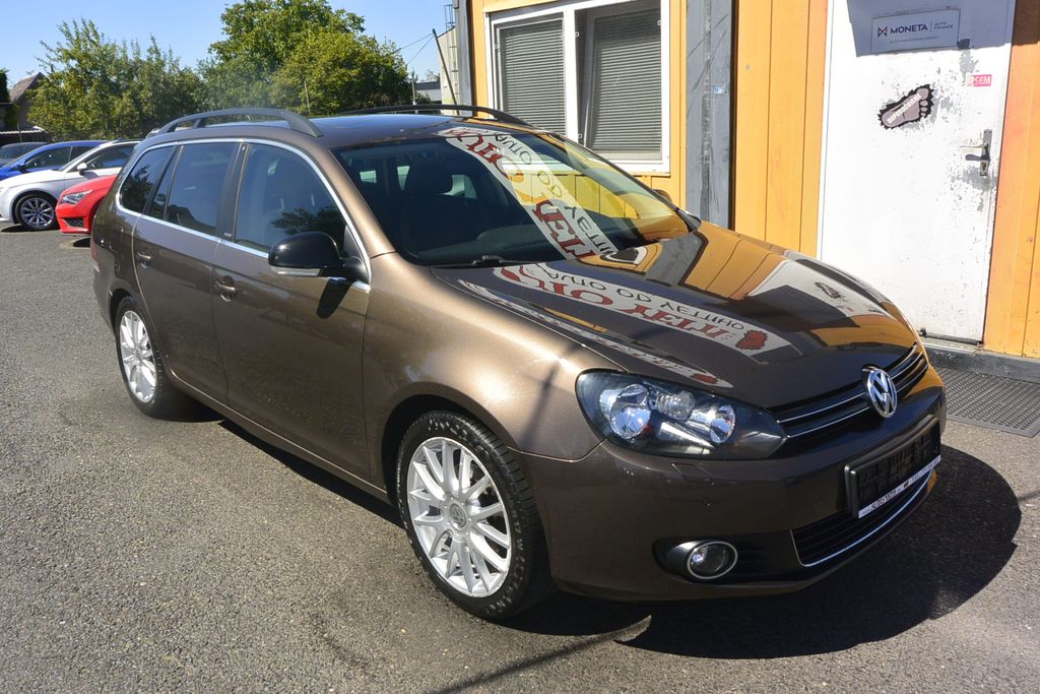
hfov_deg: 63.7
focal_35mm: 29
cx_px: 520
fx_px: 838
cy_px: 347
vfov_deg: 45.0
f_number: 10
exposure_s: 1/250
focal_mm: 11
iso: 160
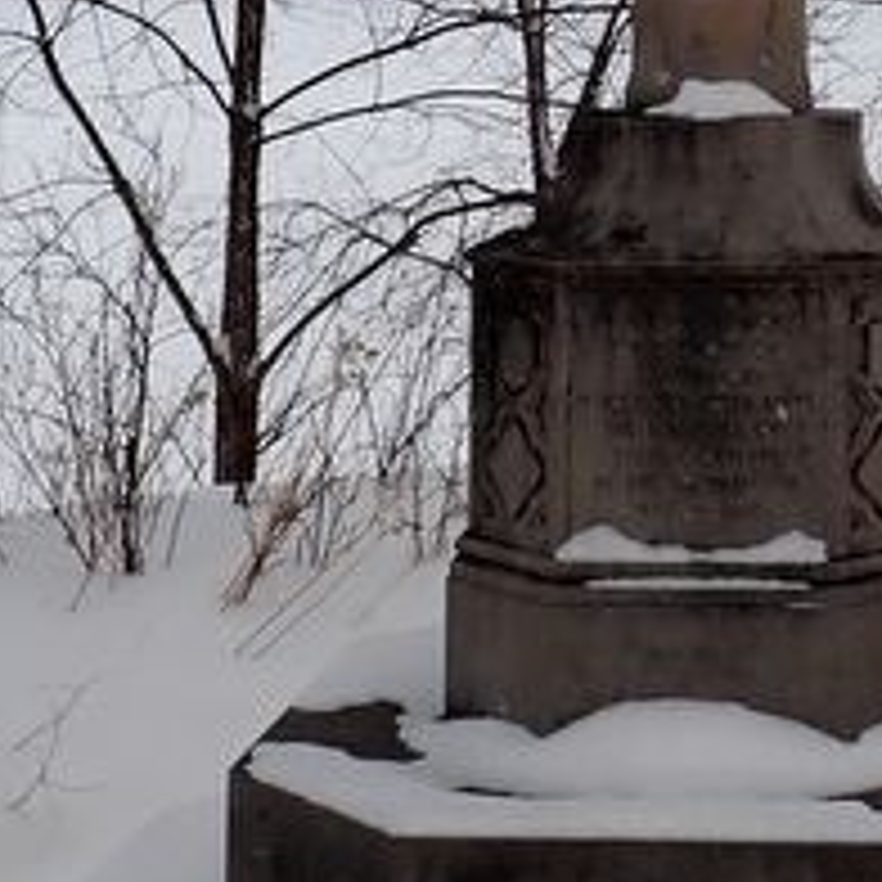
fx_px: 2594
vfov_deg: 17.9
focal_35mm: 90
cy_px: -288
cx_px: 810
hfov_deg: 18.9
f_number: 2.8
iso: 100
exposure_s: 1/400
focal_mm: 4.5
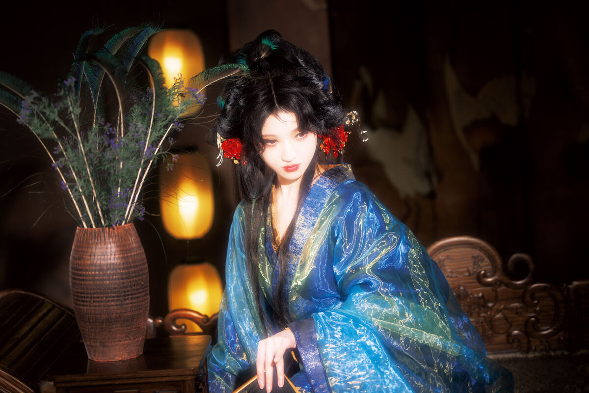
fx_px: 1538
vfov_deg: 14.6
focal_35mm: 94
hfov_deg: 21.7
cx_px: 294
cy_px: 196
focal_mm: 95
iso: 250
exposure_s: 1/125
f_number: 3.2
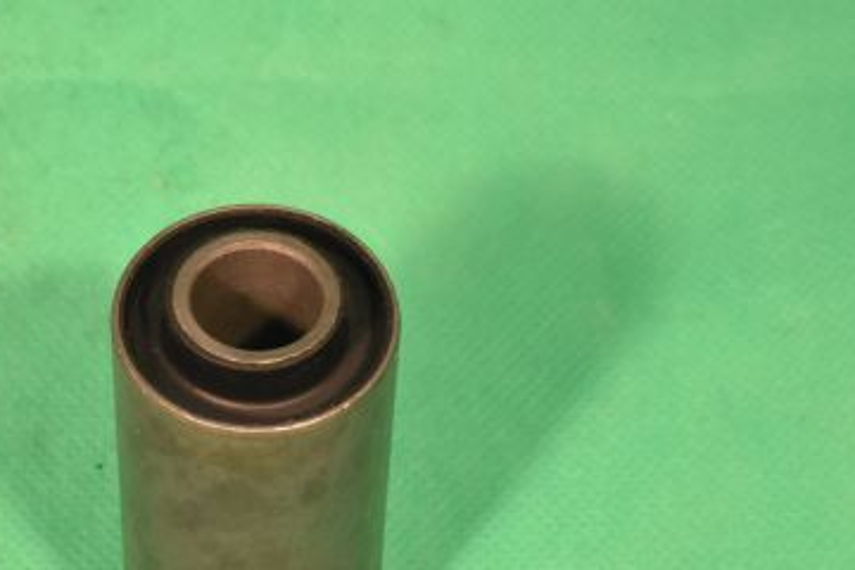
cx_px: 264
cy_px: 437
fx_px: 2850
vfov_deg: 11.4
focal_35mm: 120
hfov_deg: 17.0
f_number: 18
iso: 2200
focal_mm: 48
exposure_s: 1/80
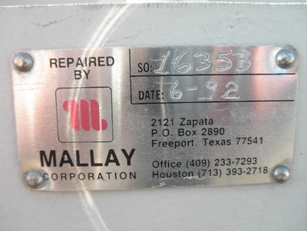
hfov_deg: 63.4
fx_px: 248
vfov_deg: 49.7
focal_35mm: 28
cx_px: 154
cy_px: 116
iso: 64
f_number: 3
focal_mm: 5
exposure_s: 1/80
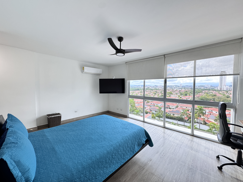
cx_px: 122
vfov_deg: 85.7
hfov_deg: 102.1
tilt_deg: -1.7
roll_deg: +0.0
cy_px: 91
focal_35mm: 14
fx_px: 98
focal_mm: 2.22
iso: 160
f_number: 2.2
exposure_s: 1/99
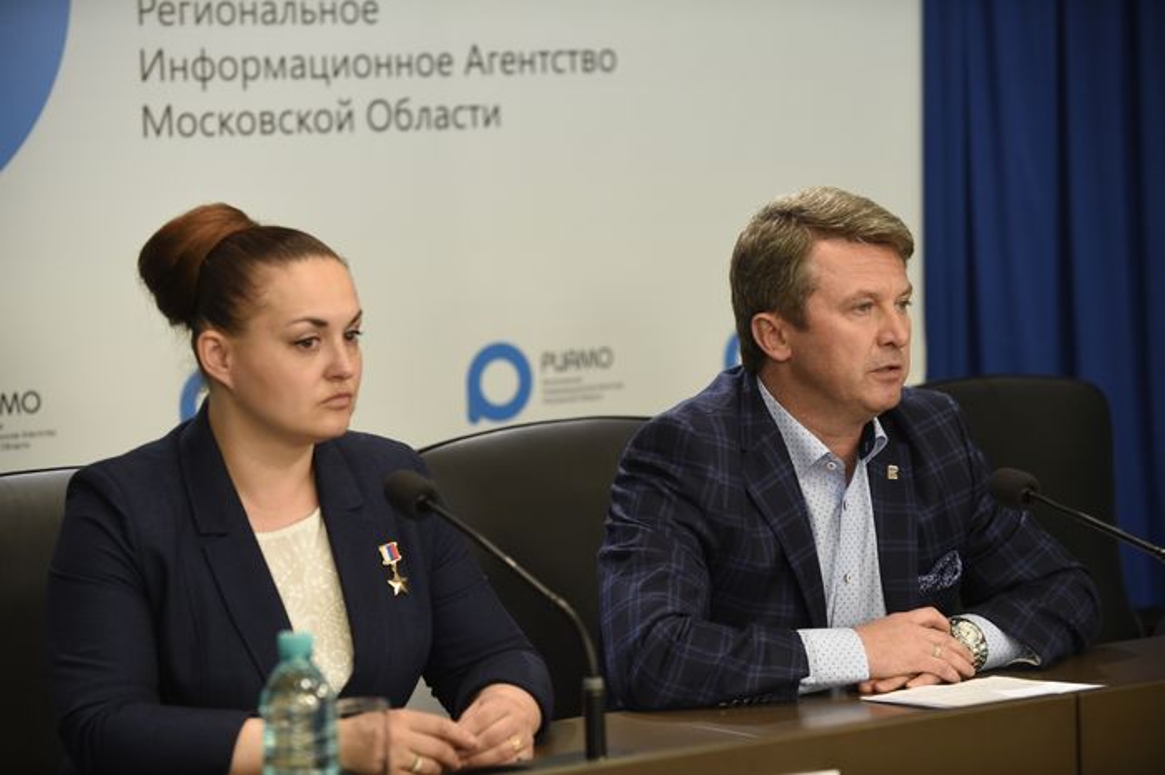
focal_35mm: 110
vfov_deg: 12.4
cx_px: 582
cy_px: 388
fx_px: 3558
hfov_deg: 18.6
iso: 1600
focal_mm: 110
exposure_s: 1/250
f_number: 4
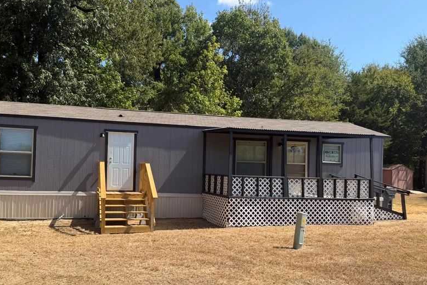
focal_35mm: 33
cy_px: 164
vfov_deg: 39.8
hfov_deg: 56.8
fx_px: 391
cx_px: 171
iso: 80
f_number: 1.78
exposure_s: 1/3279
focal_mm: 6.76
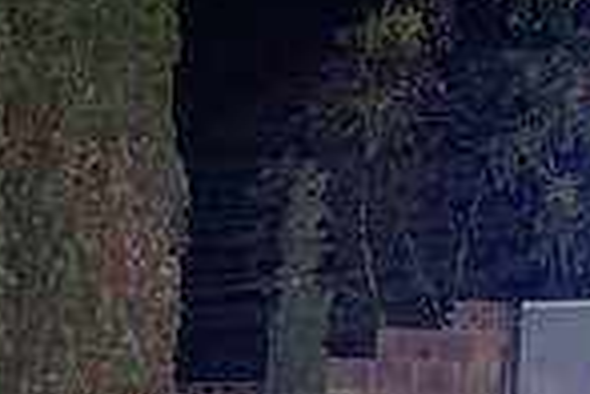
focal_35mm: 142
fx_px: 2327
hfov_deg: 13.2
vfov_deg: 9.3
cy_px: 690
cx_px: -441
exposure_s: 1/100
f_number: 3.2
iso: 1600
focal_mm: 36
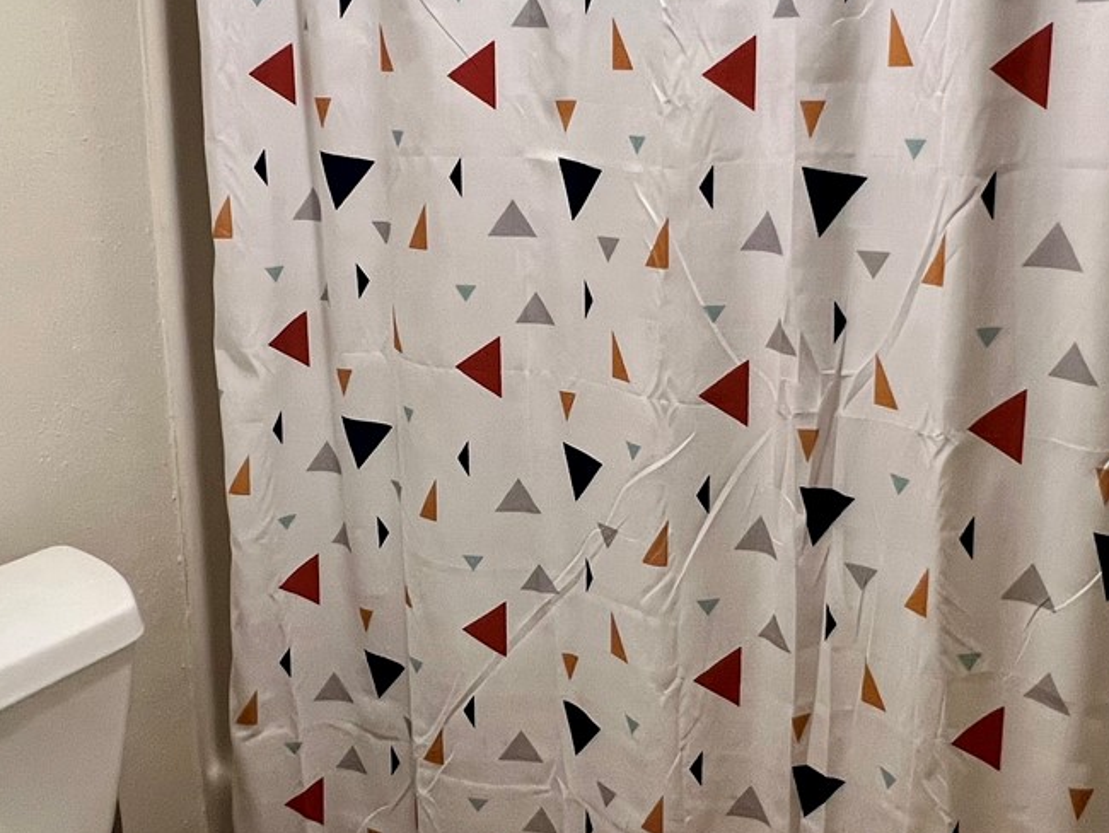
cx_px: 669
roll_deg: -0.6
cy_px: 350
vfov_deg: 44.0
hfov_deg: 56.3
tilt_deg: -11.6
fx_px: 1026
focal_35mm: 32
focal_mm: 1.57
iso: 200
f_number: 1.8
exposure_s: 1/60
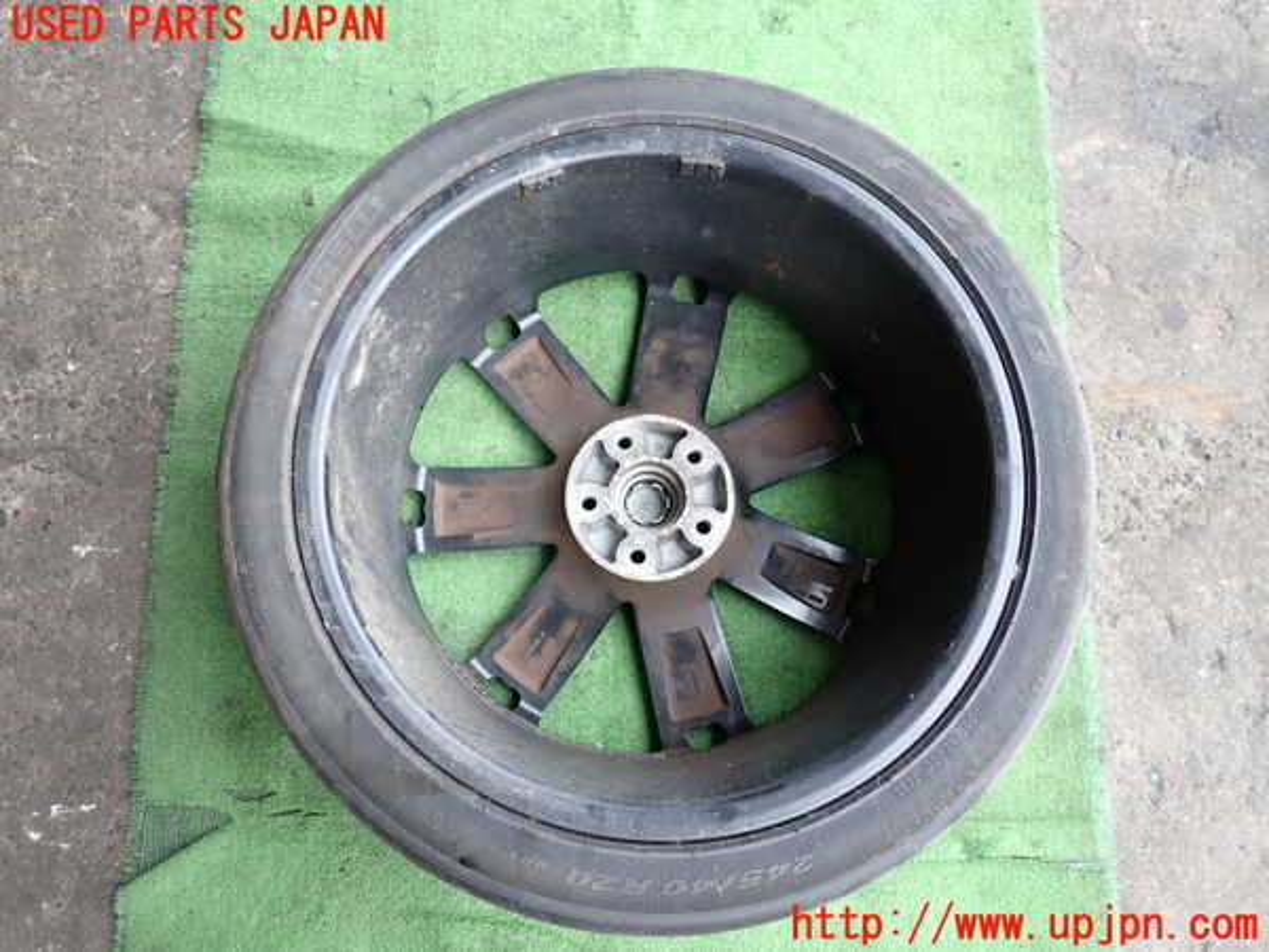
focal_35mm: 25
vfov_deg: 54.9
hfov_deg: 69.4
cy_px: 476
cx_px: 634
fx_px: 916
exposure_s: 1/200
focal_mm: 4.5
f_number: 2
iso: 100
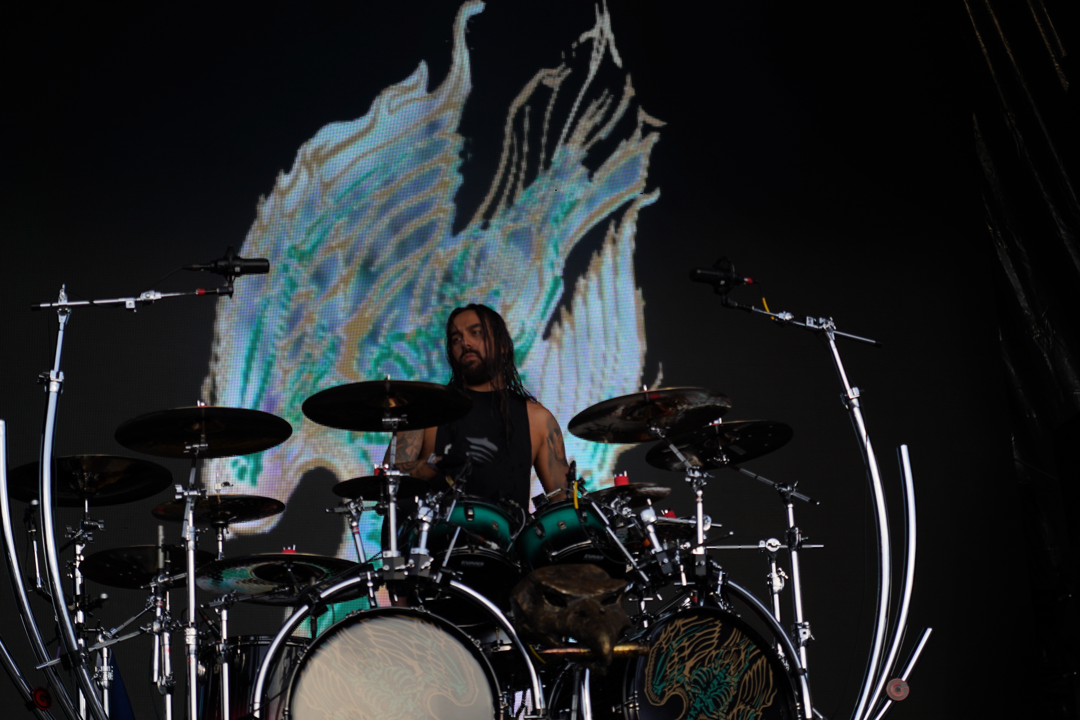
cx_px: 540
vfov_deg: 13.0
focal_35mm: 105
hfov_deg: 19.5
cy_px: 360
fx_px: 3150
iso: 100
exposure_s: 1/125
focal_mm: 105
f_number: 4
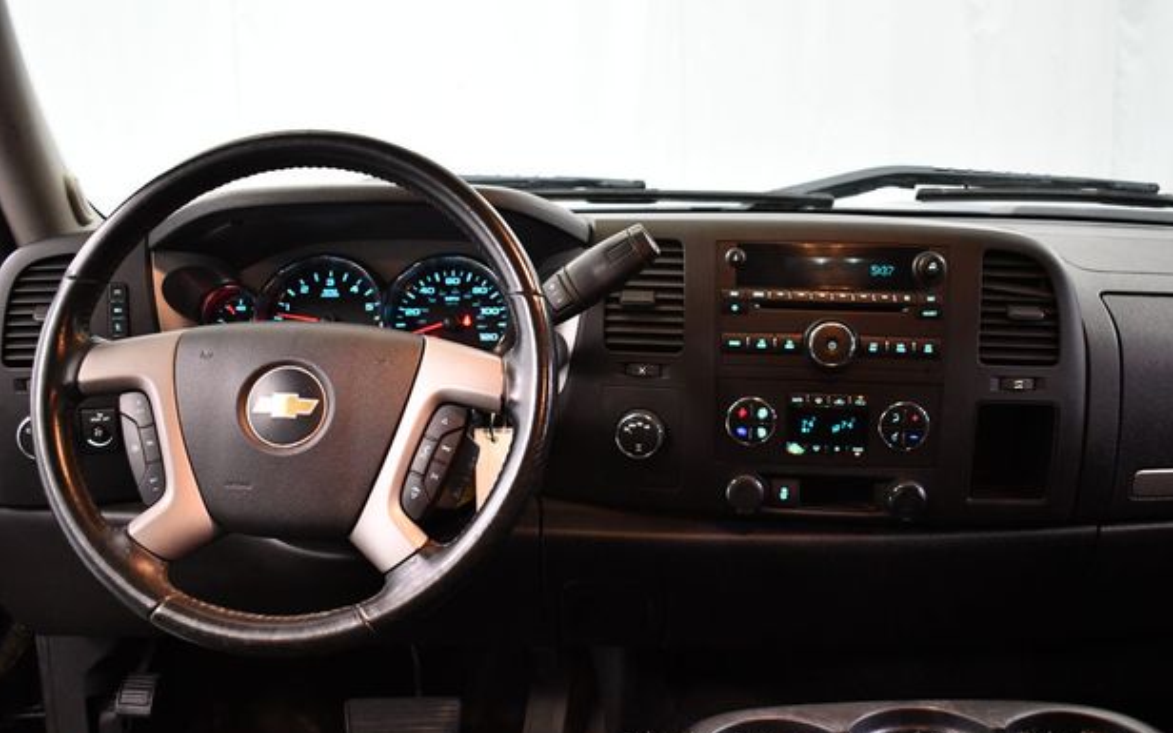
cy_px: 373
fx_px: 1151
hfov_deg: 54.0
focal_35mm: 36
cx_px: 594
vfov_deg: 35.3
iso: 3200
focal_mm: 23
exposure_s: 1/80
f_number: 3.8
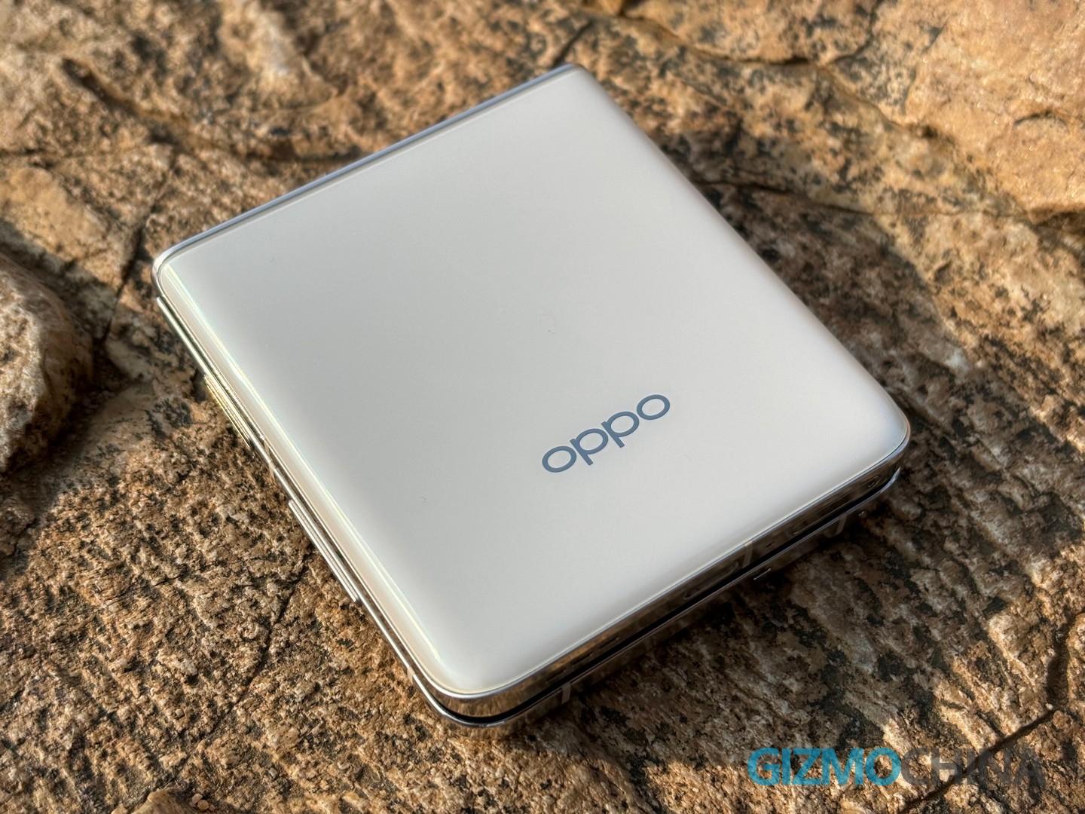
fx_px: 1630
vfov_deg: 28.0
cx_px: 542
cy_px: 407
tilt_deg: -50.3
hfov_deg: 36.8
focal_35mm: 52
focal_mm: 5.96
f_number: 1.6
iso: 32
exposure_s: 1/3021
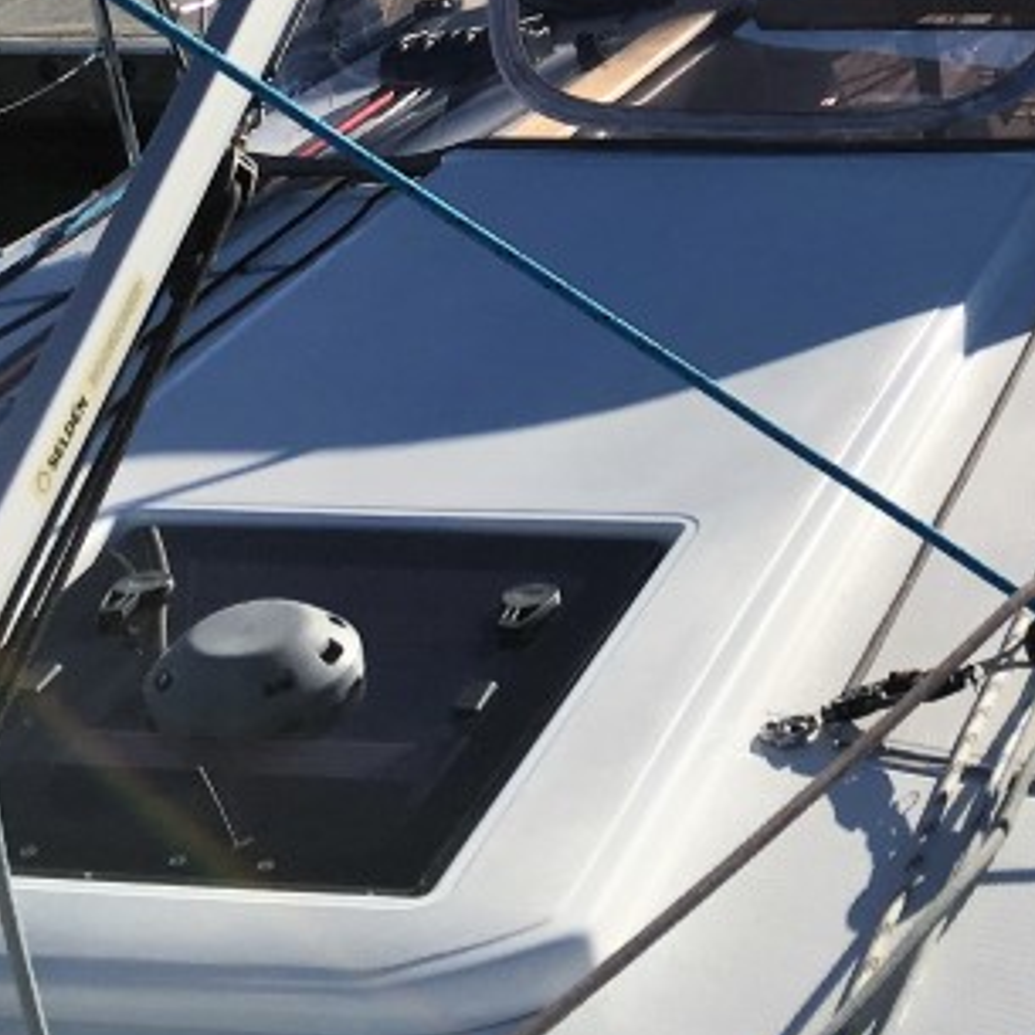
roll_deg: +4.8
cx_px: 1059
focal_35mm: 86
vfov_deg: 19.0
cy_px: -217
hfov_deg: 19.5
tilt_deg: -9.9
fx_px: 2909
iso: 25
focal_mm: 4.15
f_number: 2.2
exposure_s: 1/2331
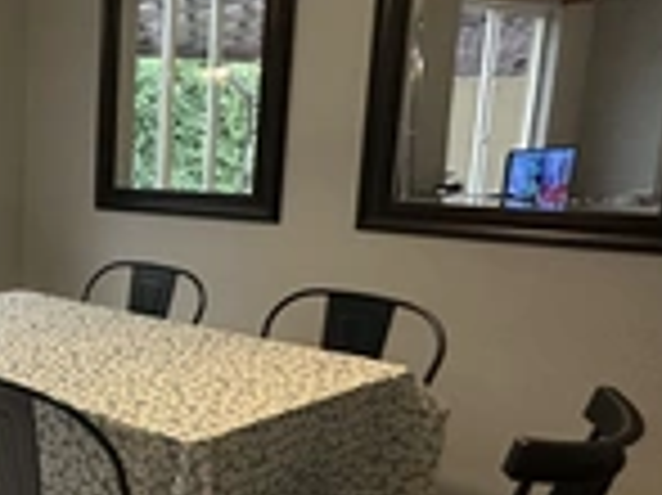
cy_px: 270
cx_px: -189
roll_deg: +2.0
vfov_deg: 34.3
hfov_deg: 33.4
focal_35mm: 42
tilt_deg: -8.5
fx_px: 803
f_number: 2.2
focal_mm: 2.22
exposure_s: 1/50
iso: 250
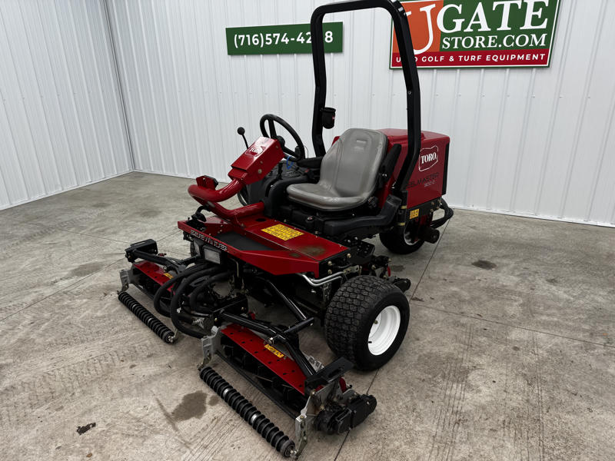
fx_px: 426
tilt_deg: -22.5
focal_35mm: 24
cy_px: 230
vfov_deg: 56.8
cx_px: 308
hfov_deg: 71.6
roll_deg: +0.8
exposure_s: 1/120
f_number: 1.78
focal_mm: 6.76
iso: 80
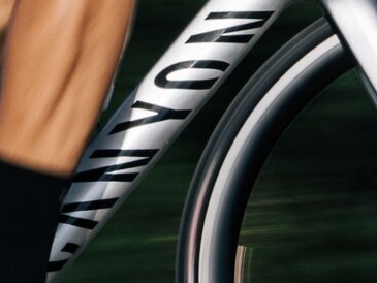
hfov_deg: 1.6
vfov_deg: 1.2
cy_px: -150
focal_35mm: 1265
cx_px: 131
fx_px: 13782
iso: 100
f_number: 14
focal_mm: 200
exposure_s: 1/100
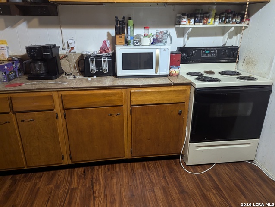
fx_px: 191
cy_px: 104
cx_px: 138
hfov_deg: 71.5
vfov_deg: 56.9
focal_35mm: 24
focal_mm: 6.81
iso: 766
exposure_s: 1/120
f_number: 1.85
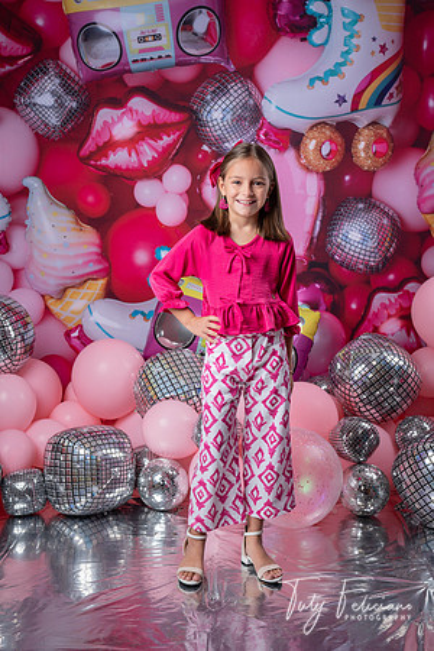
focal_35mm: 48
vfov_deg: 41.1
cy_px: 326
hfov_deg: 28.1
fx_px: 868
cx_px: 217
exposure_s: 1/100
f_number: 4.5
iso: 100
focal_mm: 48
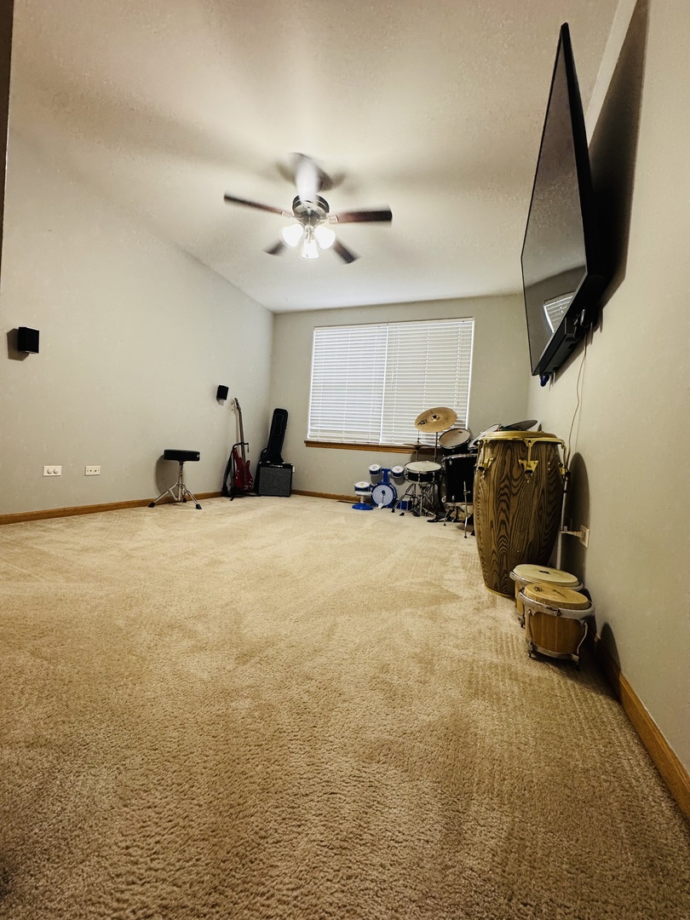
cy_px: 460
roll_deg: -3.2
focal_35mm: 14
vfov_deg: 102.1
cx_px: 345
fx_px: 372
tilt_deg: -0.9
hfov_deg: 85.7
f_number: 2.2
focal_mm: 2.22
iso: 200
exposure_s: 1/60
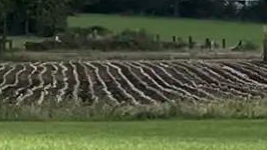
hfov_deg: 3.3
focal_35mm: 646
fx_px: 4576
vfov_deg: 1.9
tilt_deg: +1.2
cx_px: 348
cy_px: -37
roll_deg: -0.1
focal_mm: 9
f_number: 2.8
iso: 32
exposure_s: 1/769
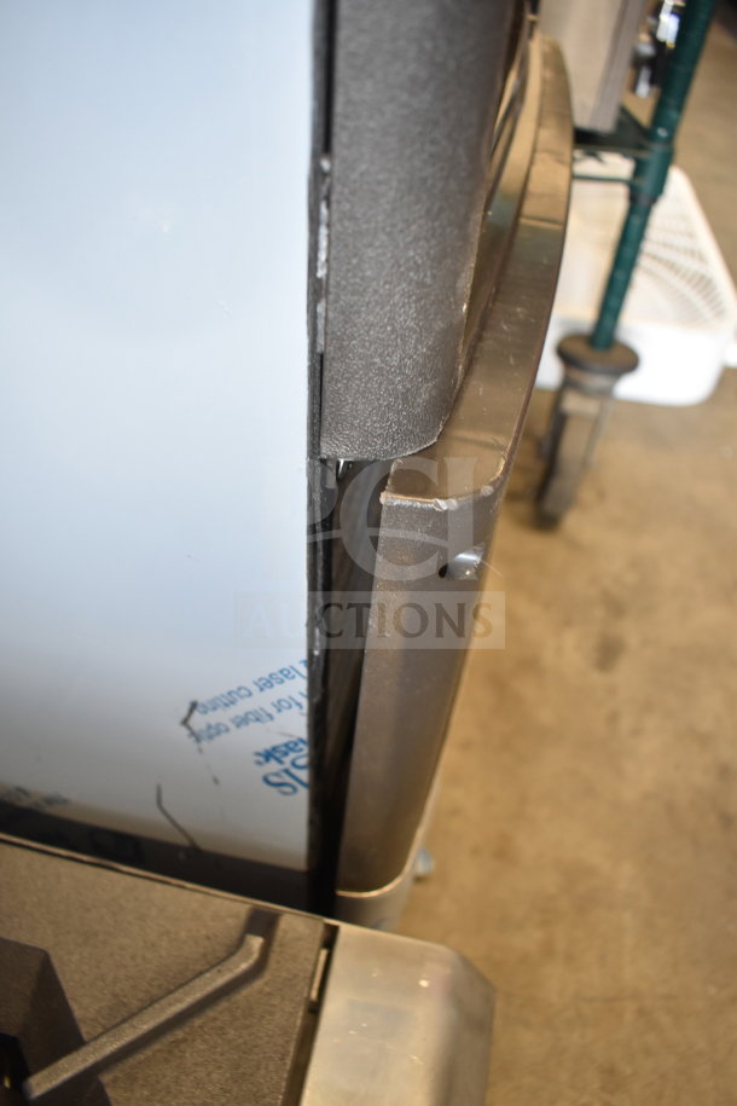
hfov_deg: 47.9
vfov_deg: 67.4
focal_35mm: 27
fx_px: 829
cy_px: 553
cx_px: 368
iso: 900
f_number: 3.5
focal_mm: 18
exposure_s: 1/30
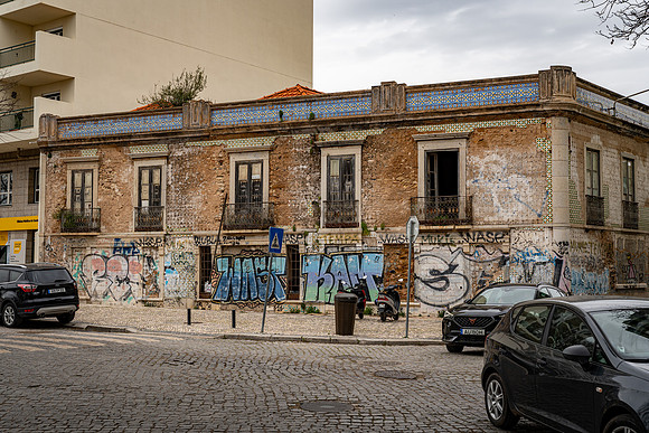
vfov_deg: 31.2
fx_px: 776
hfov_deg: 45.4
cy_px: 220
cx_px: 318
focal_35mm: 43
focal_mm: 42
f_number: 6.3
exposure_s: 1/320
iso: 100
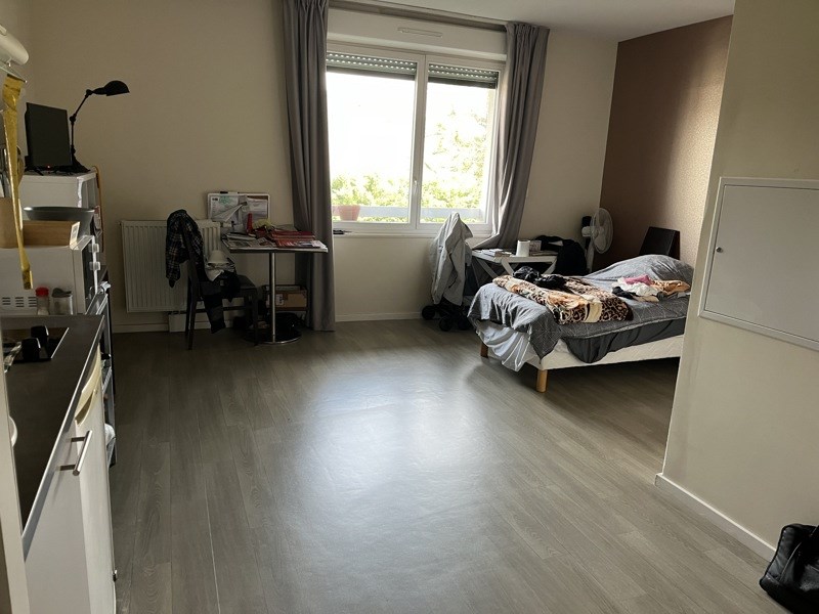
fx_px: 615
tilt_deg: -14.3
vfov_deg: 53.1
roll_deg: -3.9
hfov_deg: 67.3
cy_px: 307
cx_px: 410
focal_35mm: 26
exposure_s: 1/91
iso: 125
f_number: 1.6
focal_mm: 5.1
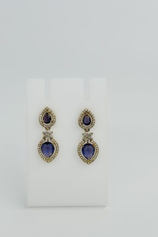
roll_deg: -1.5
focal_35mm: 51
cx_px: 69
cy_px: 120
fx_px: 336
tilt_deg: -23.0
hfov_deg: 26.4
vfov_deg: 38.9
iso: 80
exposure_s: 1/1848
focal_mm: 6.86
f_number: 1.78
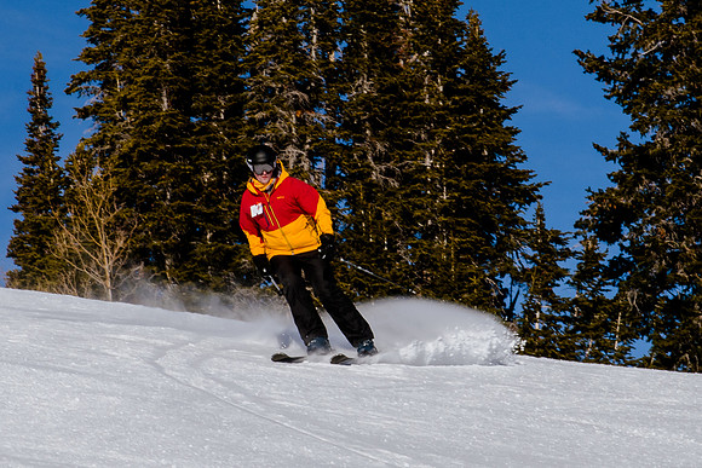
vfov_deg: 4.4
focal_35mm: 312
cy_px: 189
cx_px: 389
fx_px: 6086
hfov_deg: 6.6
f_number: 18
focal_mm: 92
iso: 160
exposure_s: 1/200
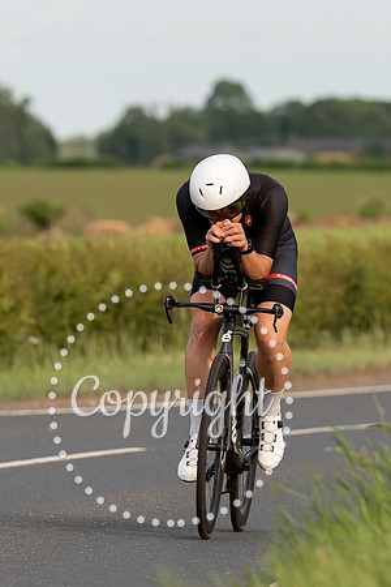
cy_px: 317
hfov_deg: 2.5
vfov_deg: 3.8
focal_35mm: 544
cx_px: 247
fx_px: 8861
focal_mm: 176
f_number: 4
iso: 200
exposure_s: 1/1000
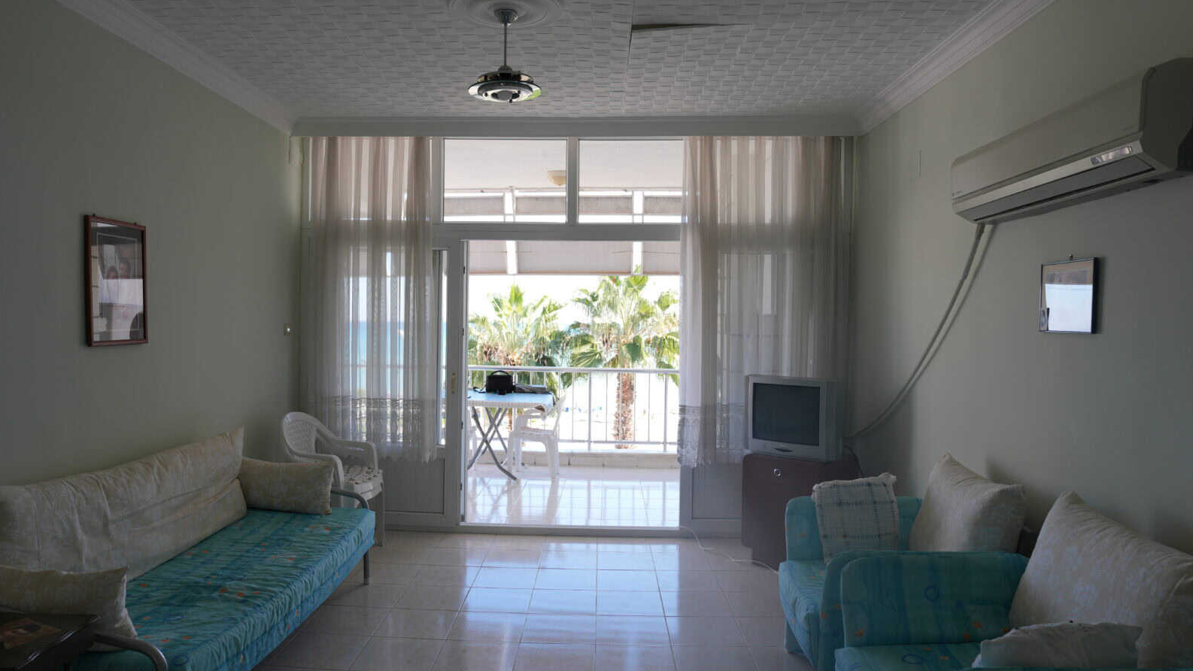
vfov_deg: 49.5
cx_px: 572
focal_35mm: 23
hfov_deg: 78.7
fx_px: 728
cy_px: 355
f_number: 4
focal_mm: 17
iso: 160
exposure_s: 1/160
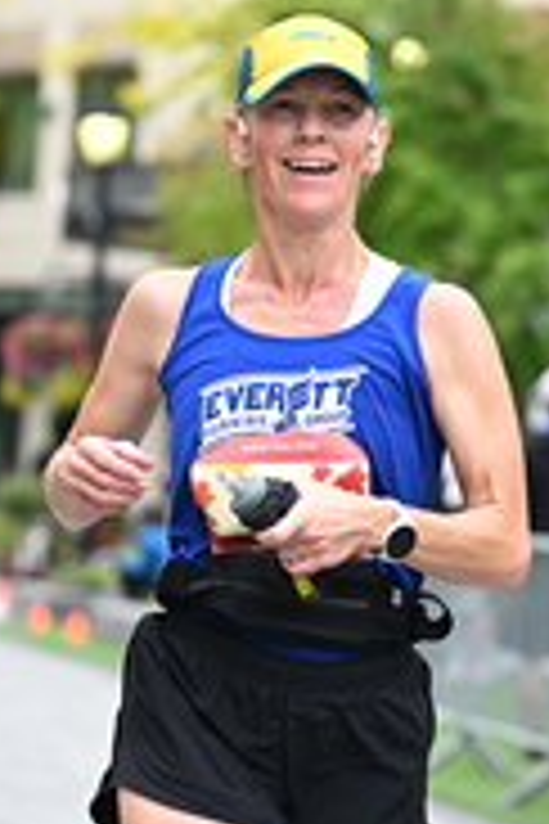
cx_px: 466
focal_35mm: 247
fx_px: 5650
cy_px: 333
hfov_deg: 5.6
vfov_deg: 8.3
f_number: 2.8
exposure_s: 1/1600
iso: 640
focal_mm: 82
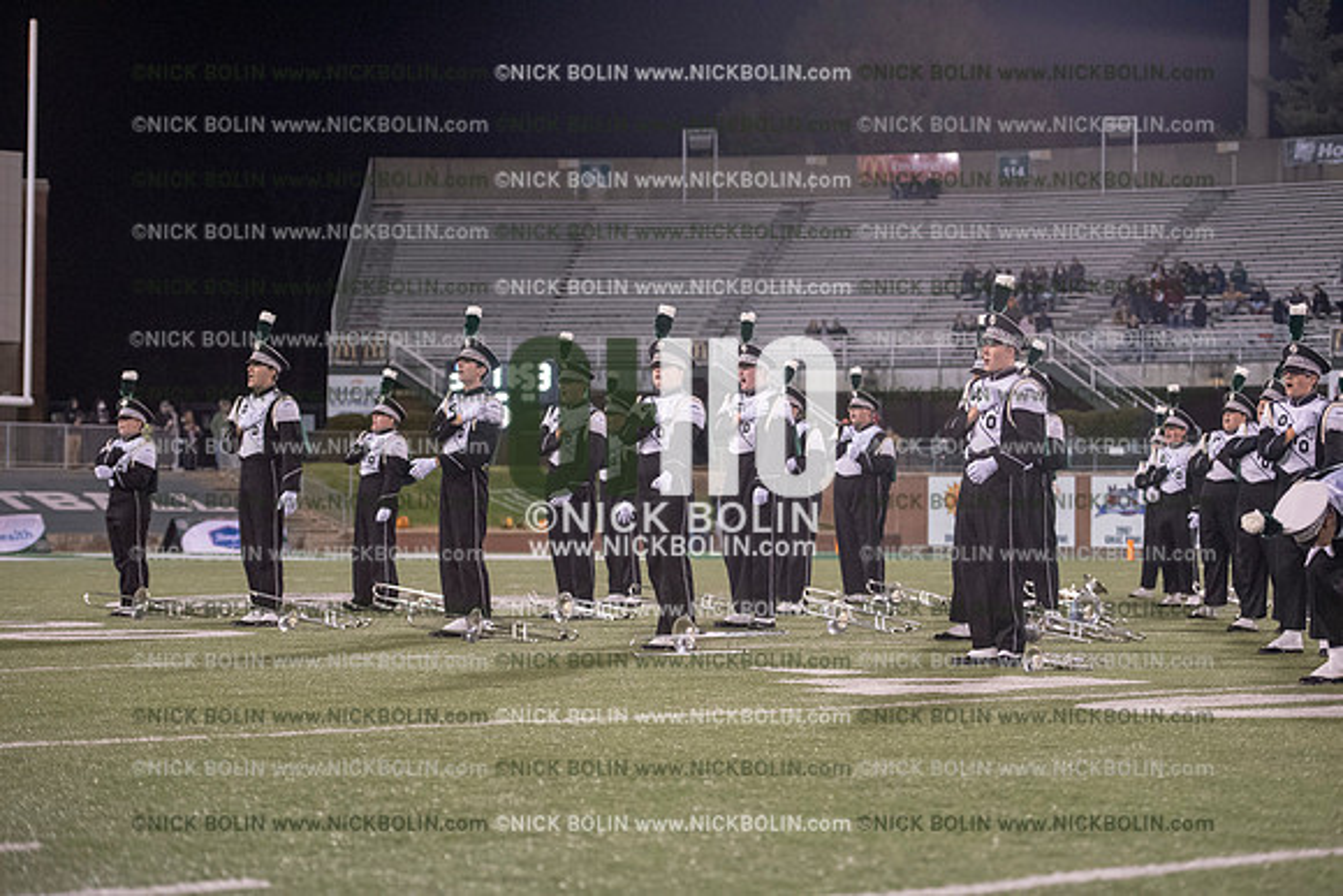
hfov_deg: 23.9
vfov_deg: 16.1
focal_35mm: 85
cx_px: 672
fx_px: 3172
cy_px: 448
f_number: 3.2
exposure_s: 1/1250
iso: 5000
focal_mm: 85
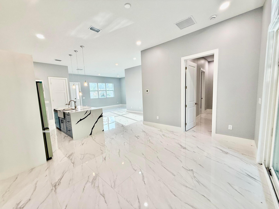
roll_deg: +2.4
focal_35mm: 14
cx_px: 140
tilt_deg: -5.2
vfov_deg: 85.7
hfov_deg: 102.1
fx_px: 113
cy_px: 104
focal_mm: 2.22
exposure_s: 1/131
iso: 64
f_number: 2.2
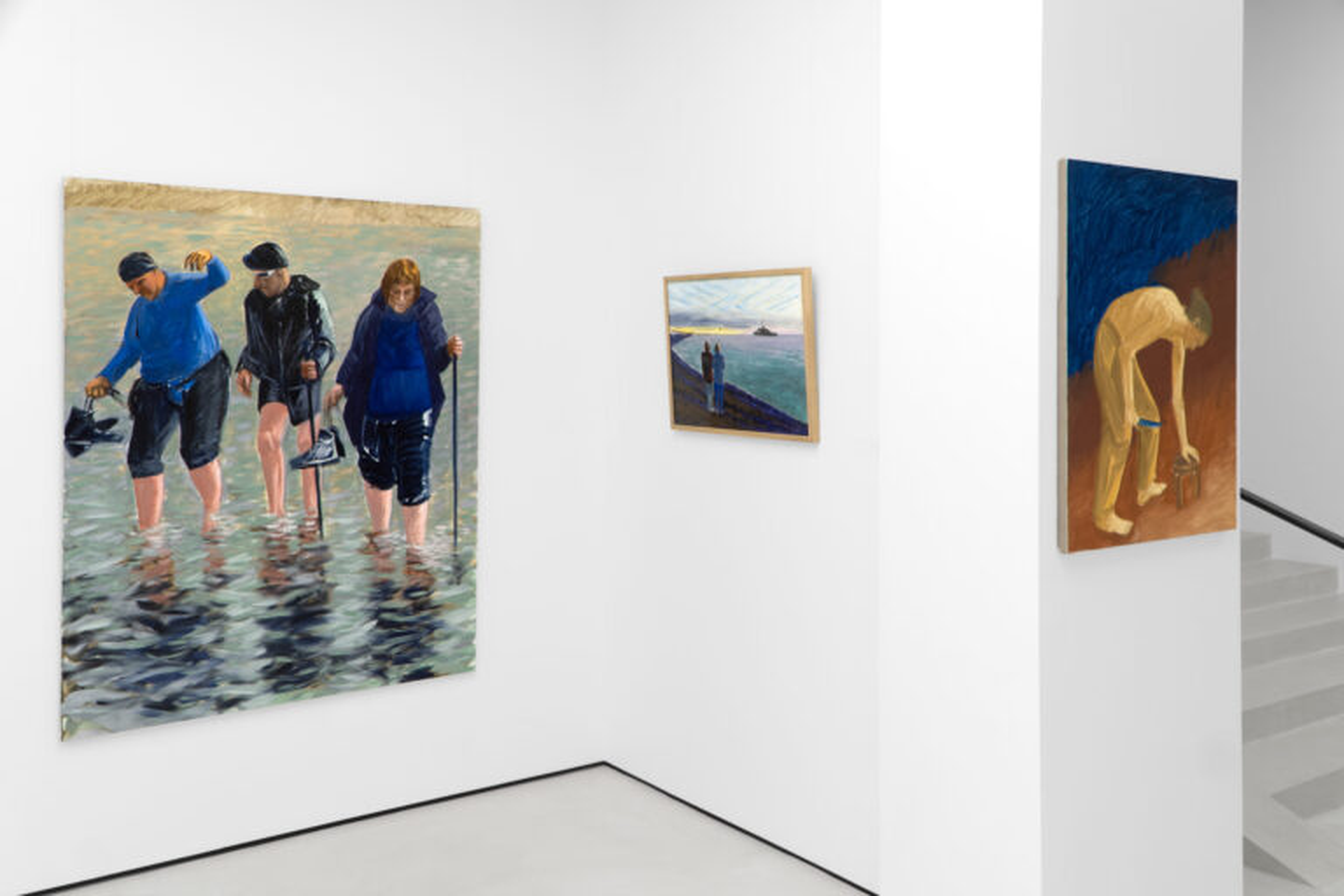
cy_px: 448
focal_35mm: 32
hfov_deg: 59.5
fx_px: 1176
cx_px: 672
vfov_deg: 41.7
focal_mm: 21
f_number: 5.6
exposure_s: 1/10
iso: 100
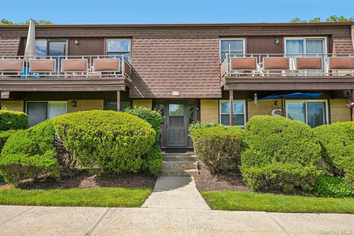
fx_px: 211
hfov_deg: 79.9
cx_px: 177
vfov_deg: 58.3
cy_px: 118
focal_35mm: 22
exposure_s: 1/80
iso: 100
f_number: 8
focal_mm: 21.5
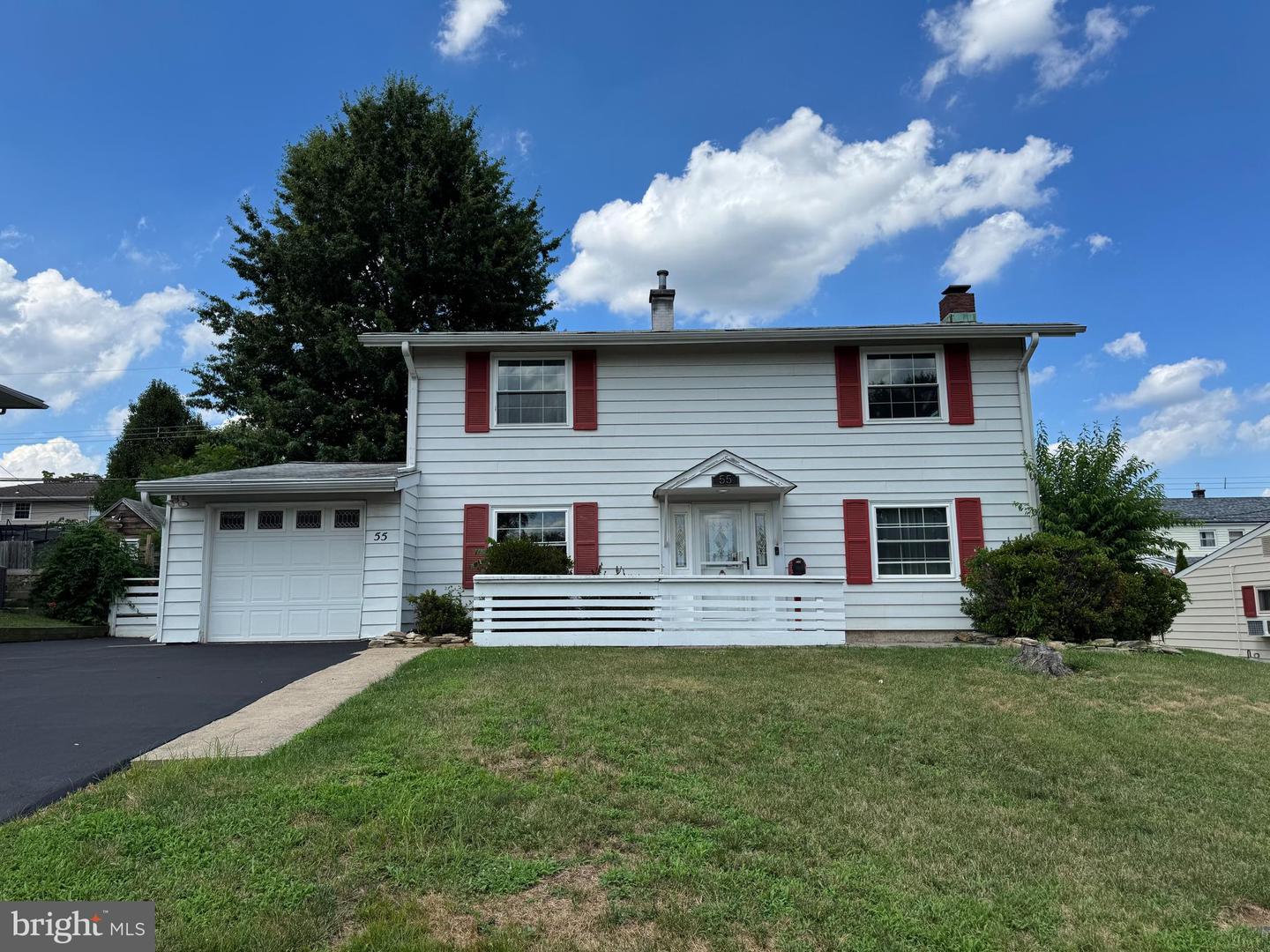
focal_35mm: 24
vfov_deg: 56.8
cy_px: 476
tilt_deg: +8.6
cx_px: 635
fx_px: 881
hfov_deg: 71.6
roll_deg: +0.1
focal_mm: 6.76
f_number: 1.78
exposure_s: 1/4310
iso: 80
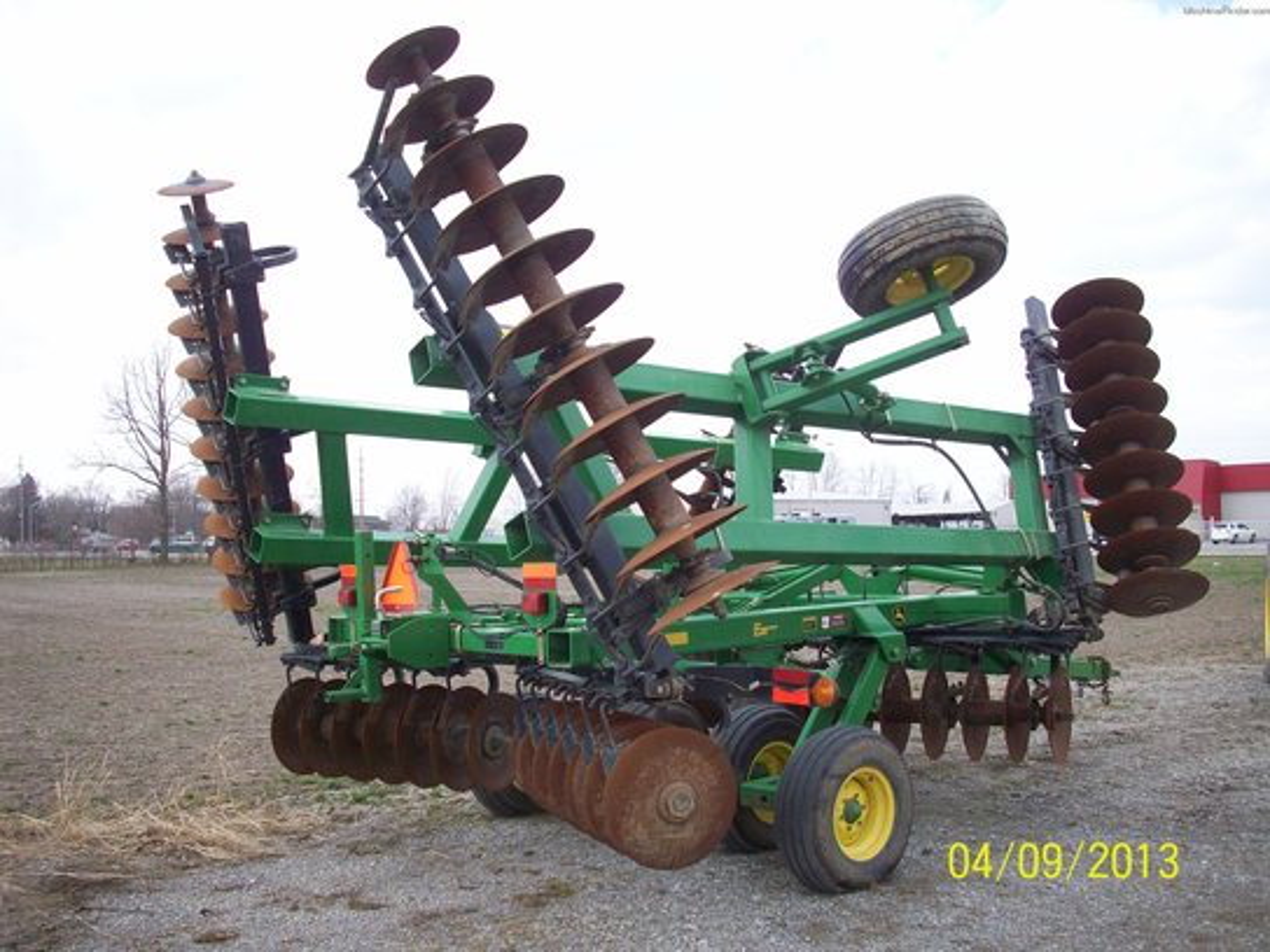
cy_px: 476
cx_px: 635
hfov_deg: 50.1
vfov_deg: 38.7
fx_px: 1357
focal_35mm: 37
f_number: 2.8
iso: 80
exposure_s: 1/549
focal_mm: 6.2
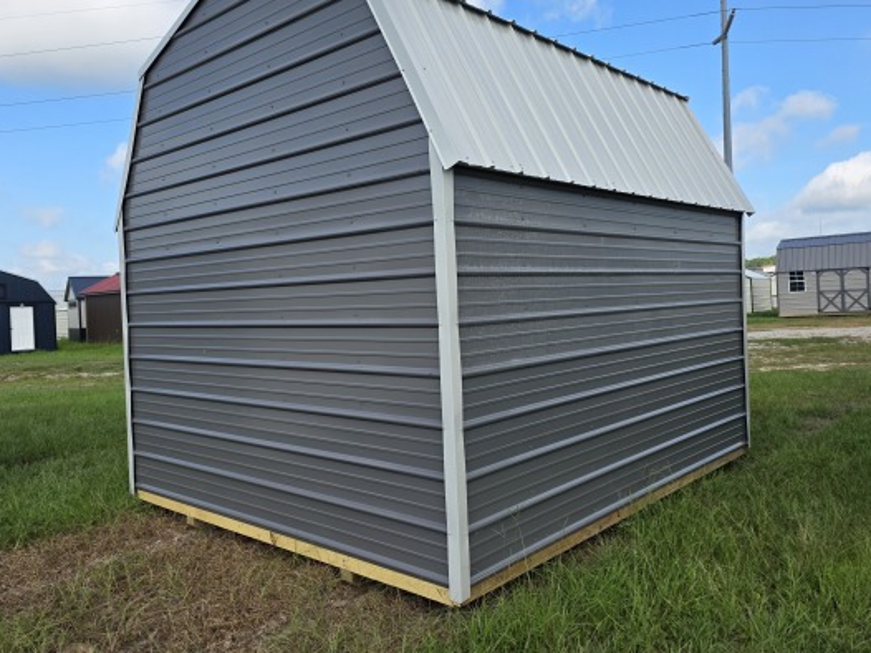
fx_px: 704
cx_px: 442
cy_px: 292
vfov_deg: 49.6
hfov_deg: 63.5
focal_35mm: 28
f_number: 1.7
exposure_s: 1/3001
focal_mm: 6.3
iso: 80
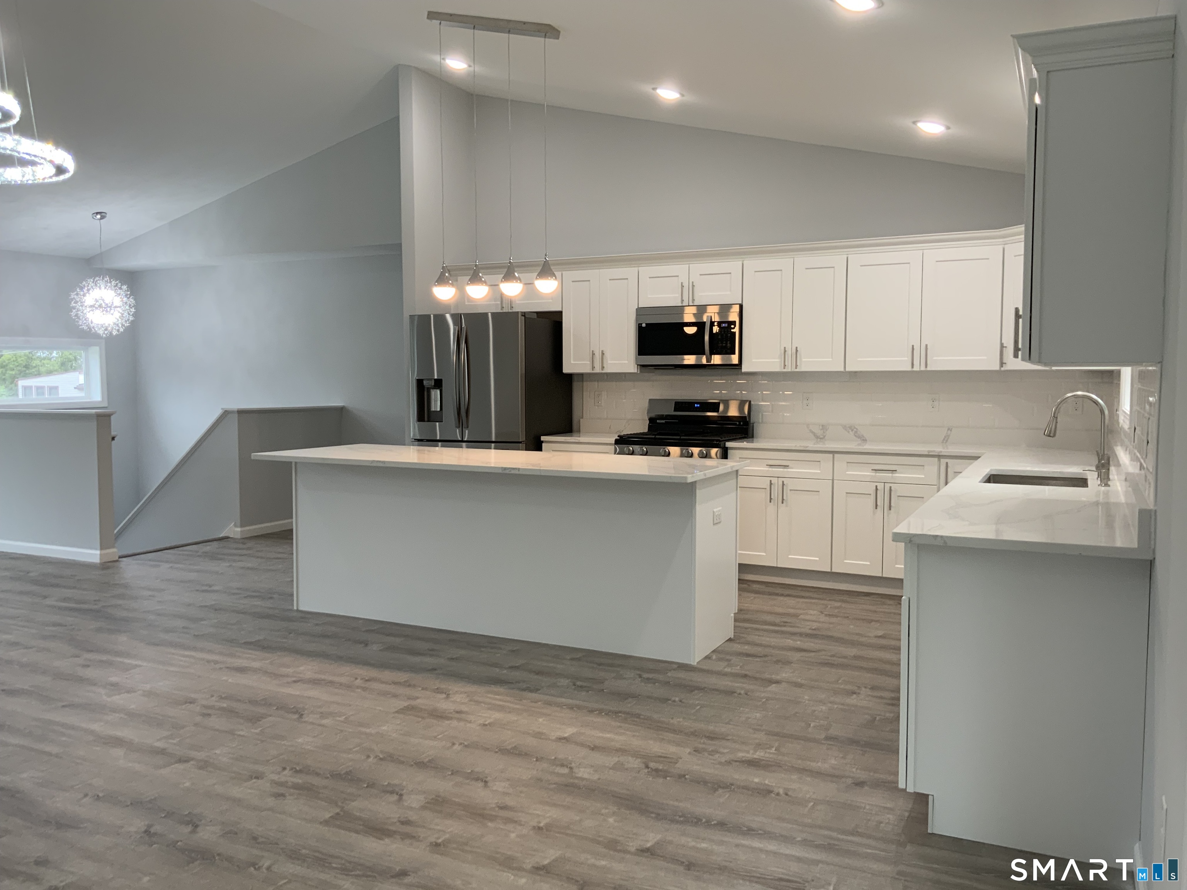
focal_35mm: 29
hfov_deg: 61.7
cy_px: 445
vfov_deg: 48.2
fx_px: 994
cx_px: 594
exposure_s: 1/120
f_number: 1.8
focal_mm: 3
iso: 64
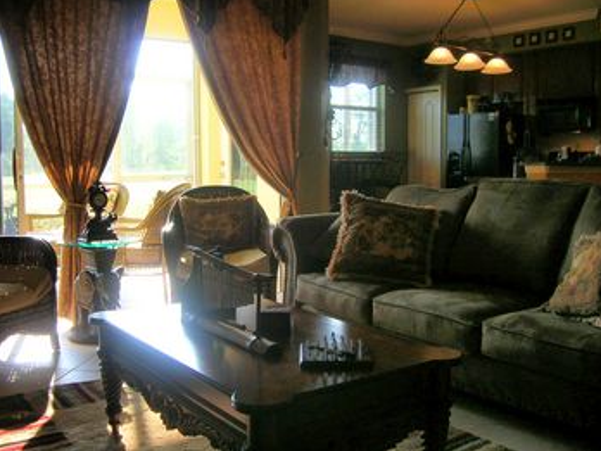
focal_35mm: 36
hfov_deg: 51.3
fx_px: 625
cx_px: 287
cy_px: 233
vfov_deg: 39.7
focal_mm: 5.7
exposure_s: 1/65.1
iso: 50
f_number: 2.9
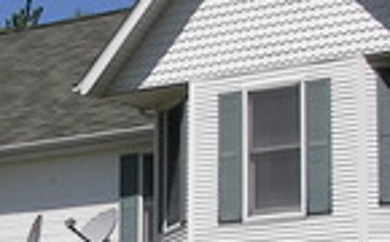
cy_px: 231
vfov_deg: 7.7
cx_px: 40
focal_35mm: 169
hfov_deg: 12.3
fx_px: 1793
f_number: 4
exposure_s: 1/800
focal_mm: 6
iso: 50
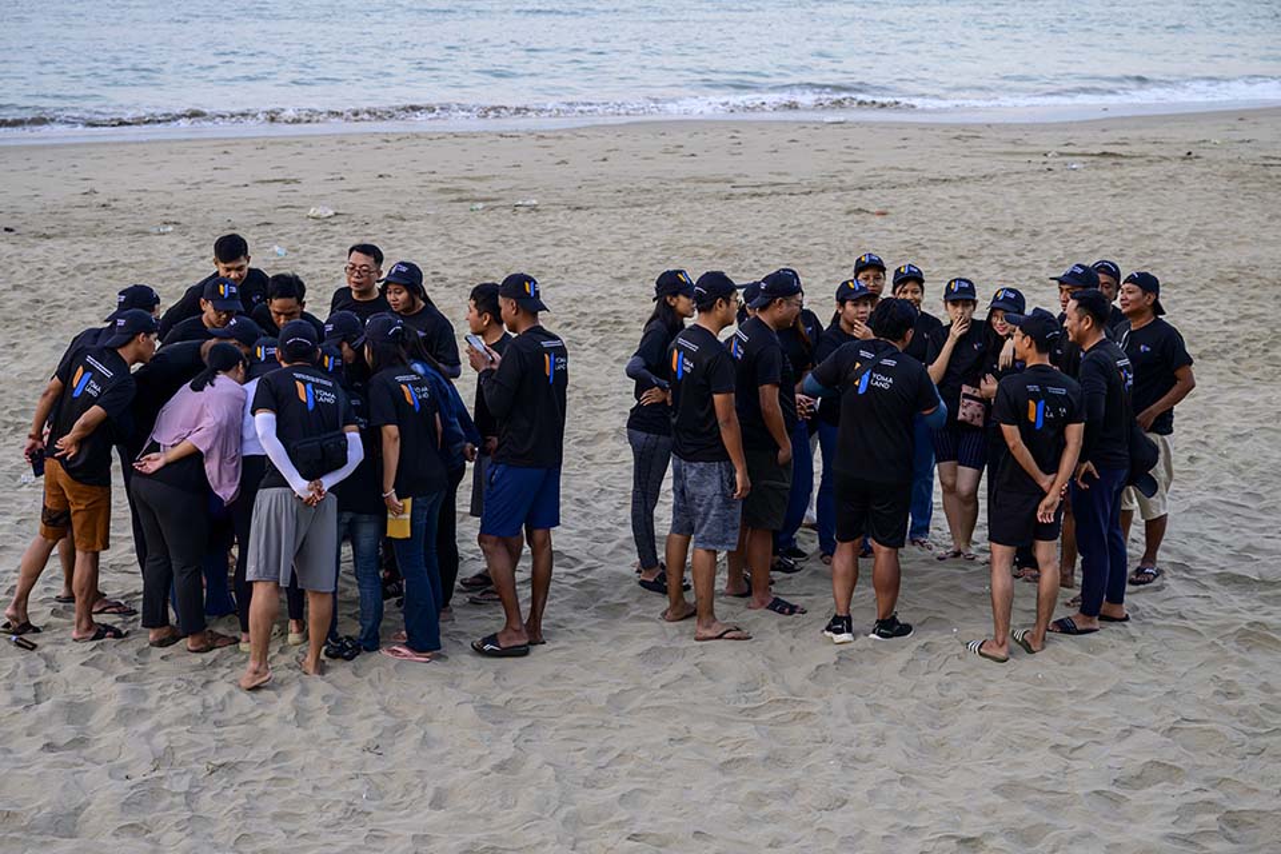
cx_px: 640
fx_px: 2491
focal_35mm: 70
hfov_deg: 28.8
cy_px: 427
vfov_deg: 19.5
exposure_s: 1/200
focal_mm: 70
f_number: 5
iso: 1000
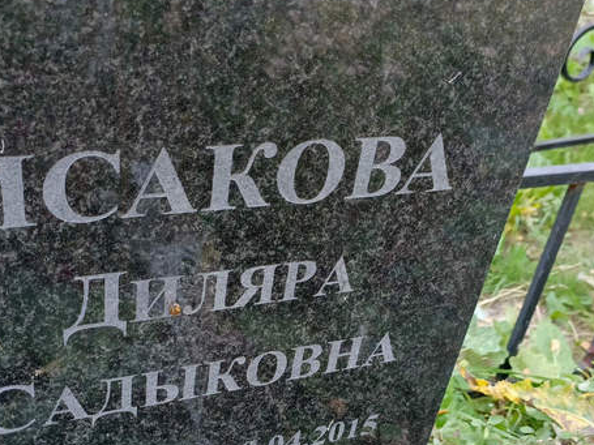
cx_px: 286
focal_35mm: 44
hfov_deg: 42.9
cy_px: 341
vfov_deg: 32.2
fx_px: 755
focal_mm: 4.76
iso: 885
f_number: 1.69
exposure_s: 1/60
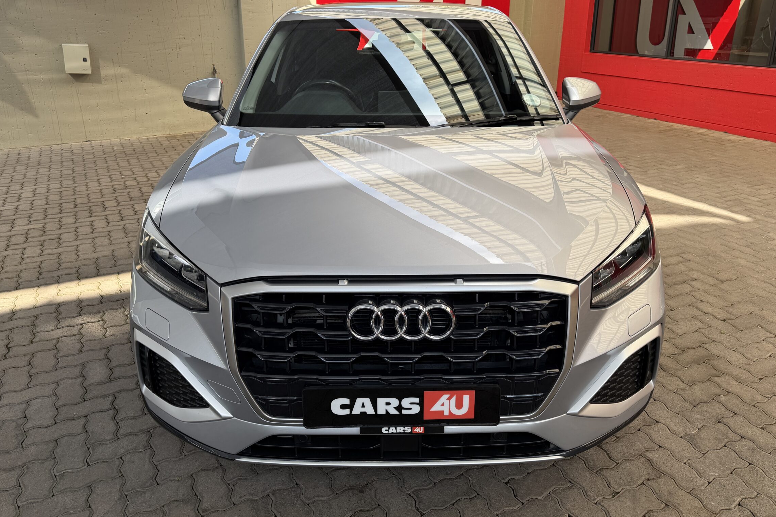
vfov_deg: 46.3
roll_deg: -0.6
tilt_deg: -19.3
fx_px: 603
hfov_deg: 65.5
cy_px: 221
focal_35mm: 28
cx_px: 400
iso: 80
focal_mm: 6.76
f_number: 1.78
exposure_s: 1/335
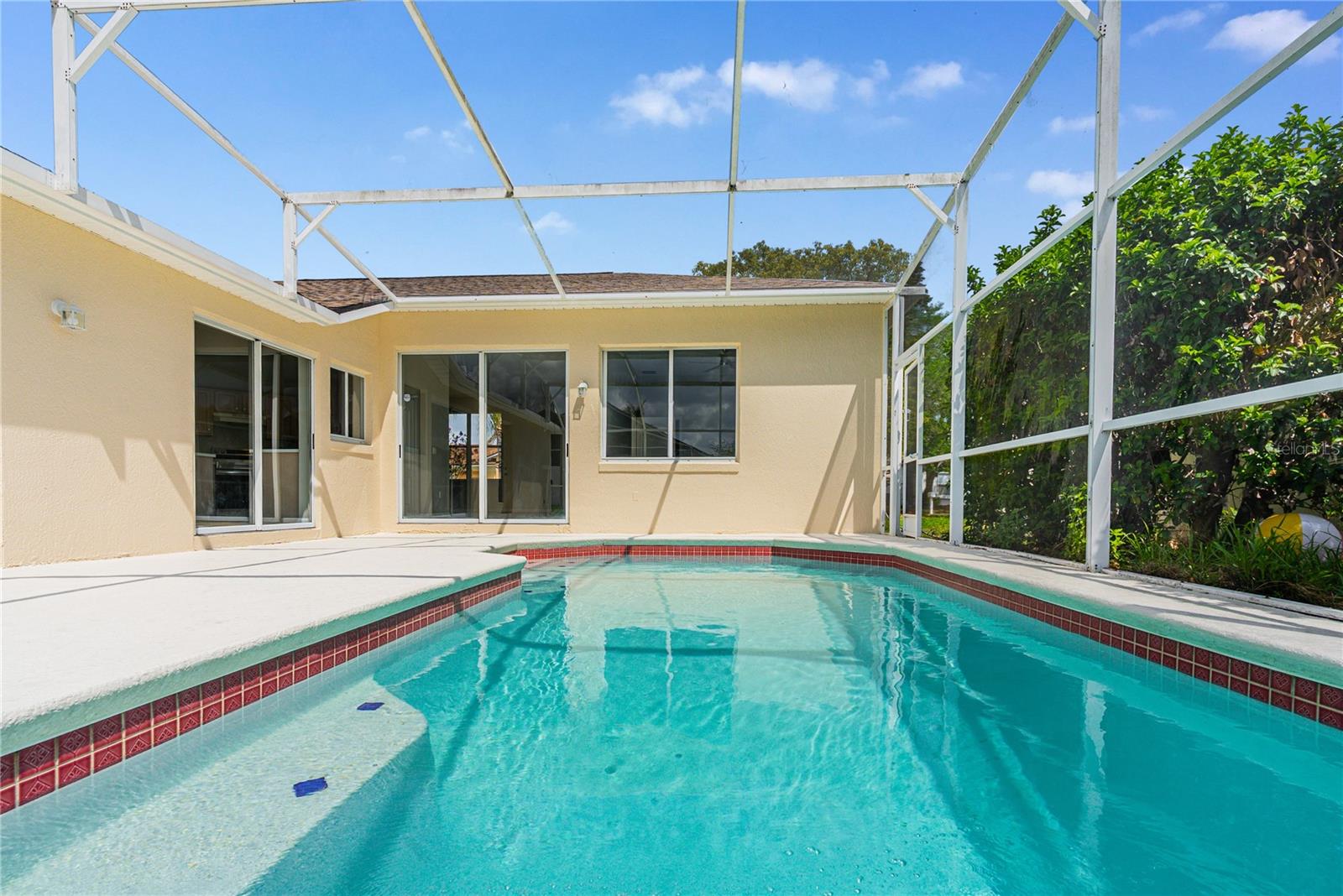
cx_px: 672
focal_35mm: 16
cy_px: 448
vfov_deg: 73.8
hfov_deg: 96.7
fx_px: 597
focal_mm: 16
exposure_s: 1/8000
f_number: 8
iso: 400
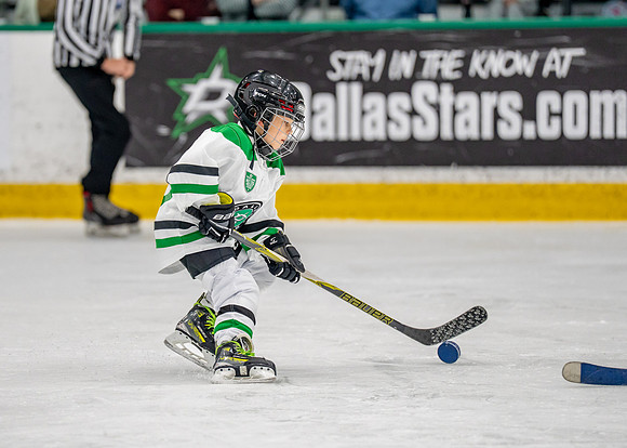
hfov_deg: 7.0
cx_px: 217
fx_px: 5124
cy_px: 195
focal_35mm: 288
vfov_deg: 5.0
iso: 1000
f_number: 2.8
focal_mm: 200
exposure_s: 1/1250
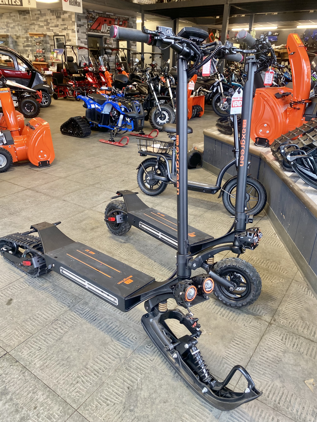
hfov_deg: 53.1
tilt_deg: -23.2
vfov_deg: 67.3
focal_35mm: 26
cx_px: 158
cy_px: 211
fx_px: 317
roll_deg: -1.9
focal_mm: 4.25
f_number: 1.8
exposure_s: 1/60
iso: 200
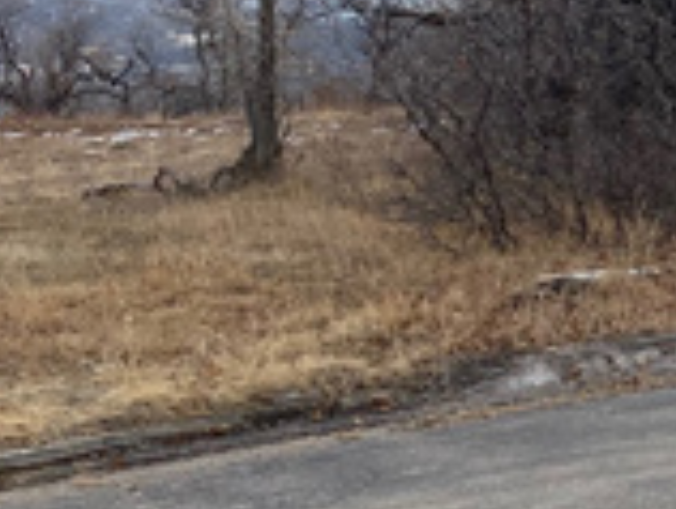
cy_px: 240
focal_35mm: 105
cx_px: 1202
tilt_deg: -5.8
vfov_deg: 14.1
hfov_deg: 16.0
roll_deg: +1.5
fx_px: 2054
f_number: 1.8
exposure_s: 1/3497
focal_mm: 4.25
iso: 32
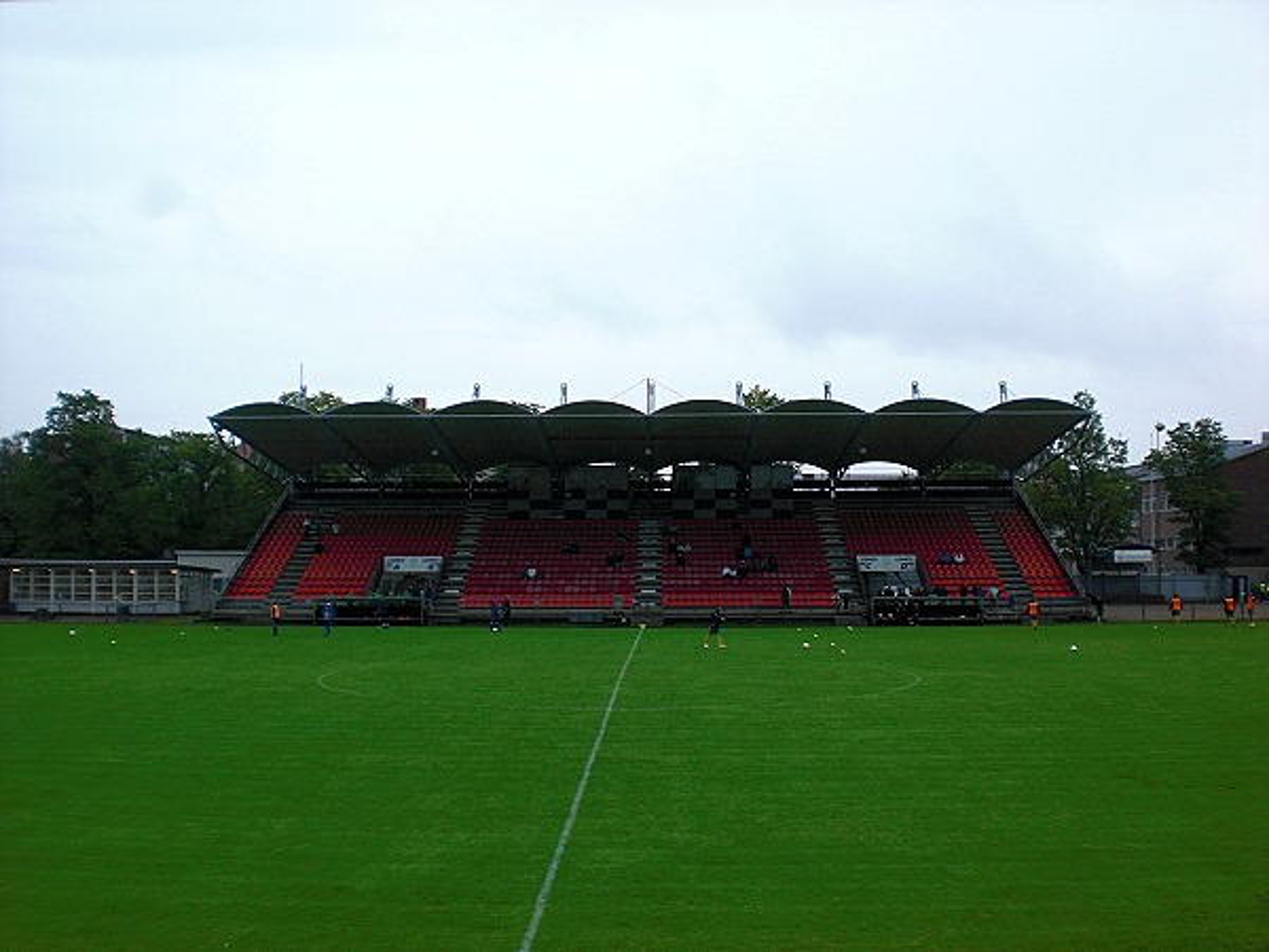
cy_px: 476
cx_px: 634
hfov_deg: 49.0
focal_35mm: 38
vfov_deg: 37.7
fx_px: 1393
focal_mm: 6.3
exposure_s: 1/160
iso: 64
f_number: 3.1
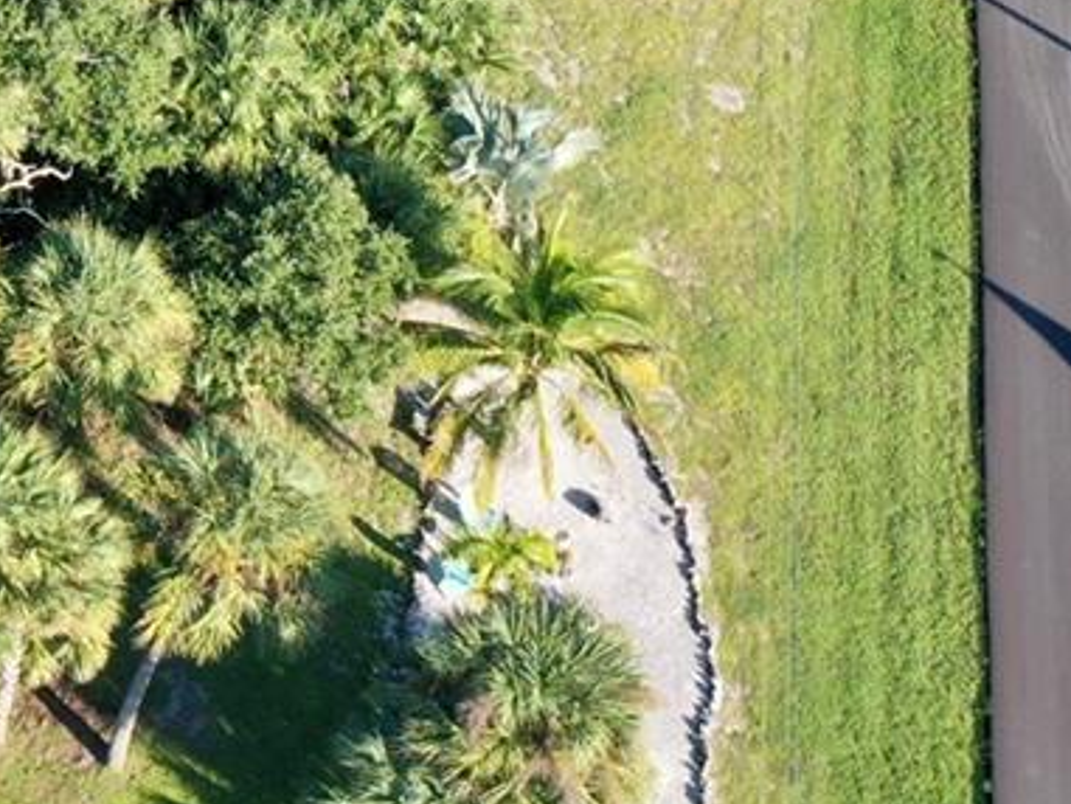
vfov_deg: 12.1
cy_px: -610
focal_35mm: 113
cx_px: -233
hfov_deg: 16.6
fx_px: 3497
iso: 100
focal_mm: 10.26
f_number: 5
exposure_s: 1/200
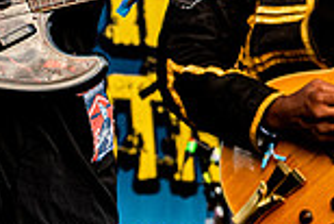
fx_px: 3297
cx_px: 243
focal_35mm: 355
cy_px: -199
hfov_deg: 5.8
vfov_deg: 3.8
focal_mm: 75
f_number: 5
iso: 1000
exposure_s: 1/500
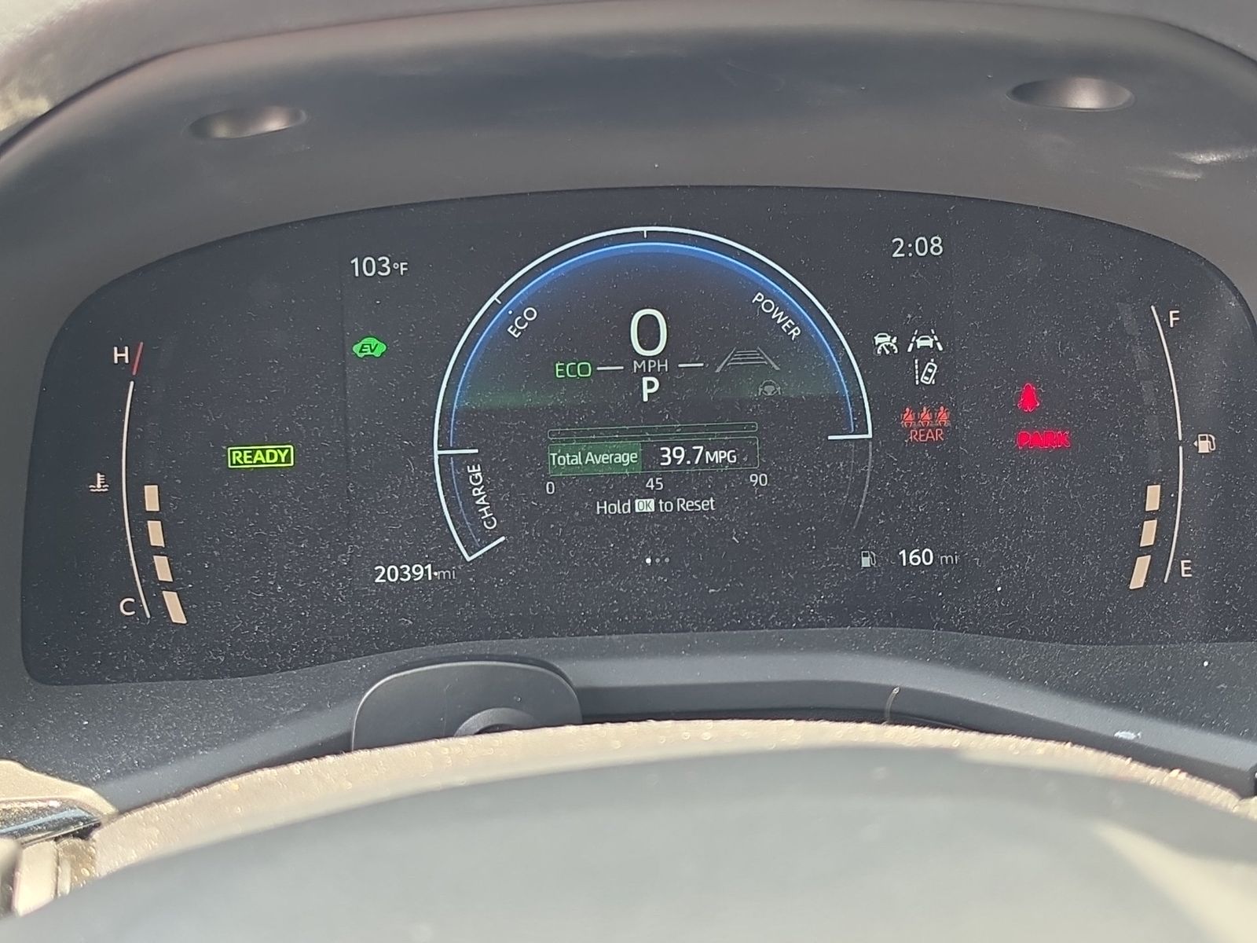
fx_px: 1670
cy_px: 472
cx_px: 628
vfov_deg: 31.5
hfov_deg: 41.2
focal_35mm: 46
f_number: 1.4
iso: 11
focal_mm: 6.5
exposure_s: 1/50
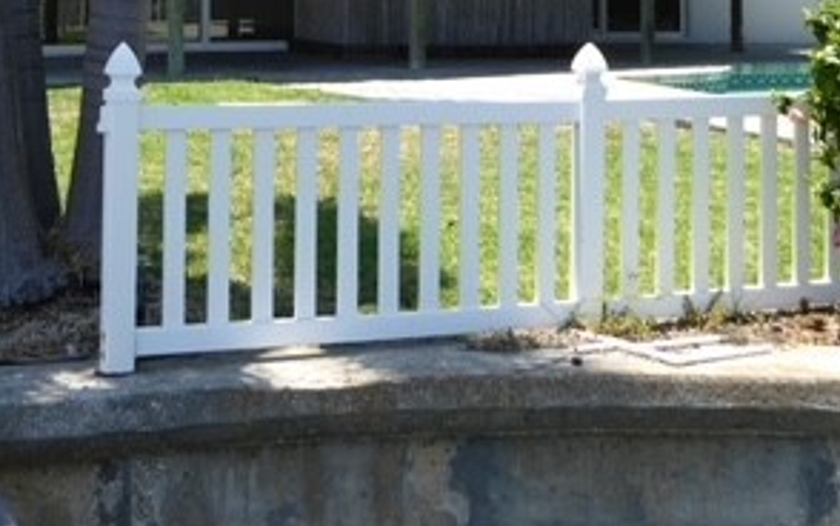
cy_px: -77
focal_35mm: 67
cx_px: 320
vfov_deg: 18.6
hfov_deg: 30.5
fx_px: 1534
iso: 100
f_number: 3.5
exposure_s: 1/500
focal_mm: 5
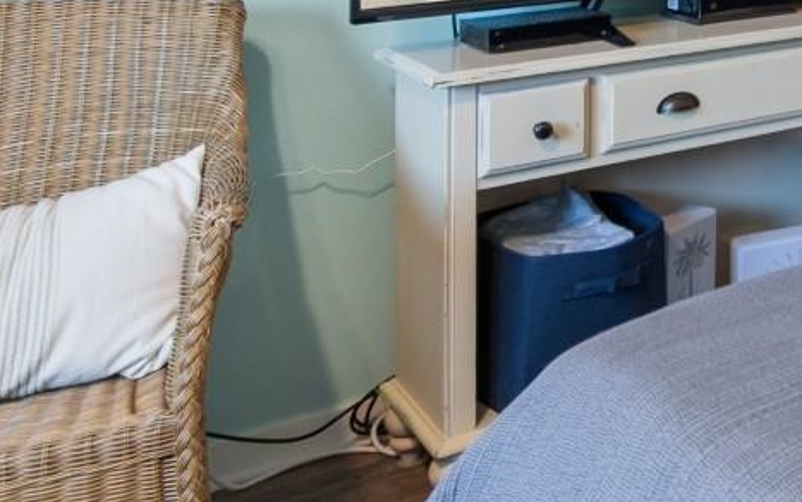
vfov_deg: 21.3
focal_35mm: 53
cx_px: 1099
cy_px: -205
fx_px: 1159
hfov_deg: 29.1
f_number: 4.5
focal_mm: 10
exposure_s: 3
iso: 100
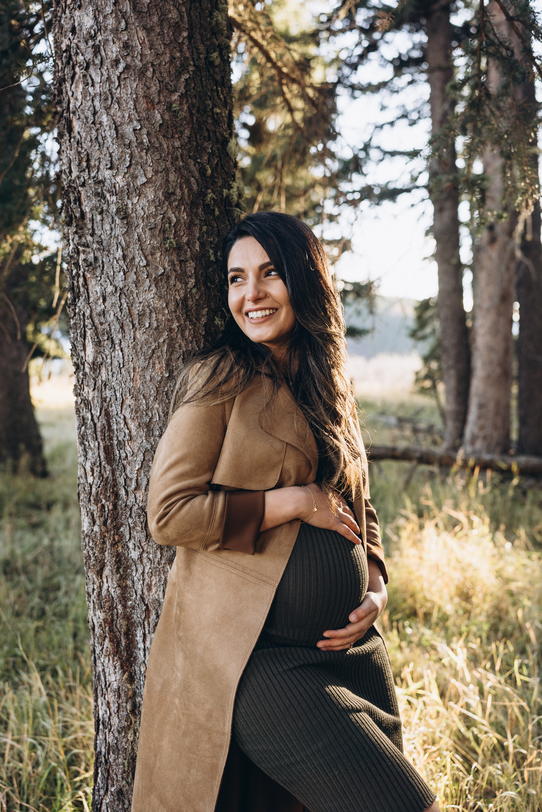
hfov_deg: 37.9
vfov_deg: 54.4
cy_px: 406
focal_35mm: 35
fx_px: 790
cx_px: 271
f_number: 2.5
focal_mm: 35
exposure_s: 1/320
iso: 160
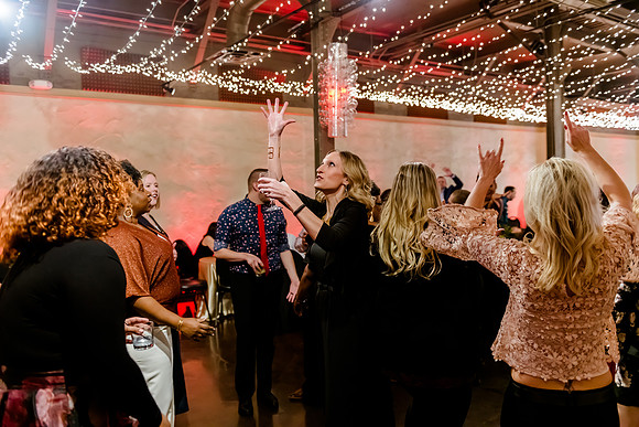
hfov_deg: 60.3
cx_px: 320
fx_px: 550
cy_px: 214
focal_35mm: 31
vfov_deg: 42.3
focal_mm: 31
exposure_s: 1/100
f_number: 2.8
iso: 5000
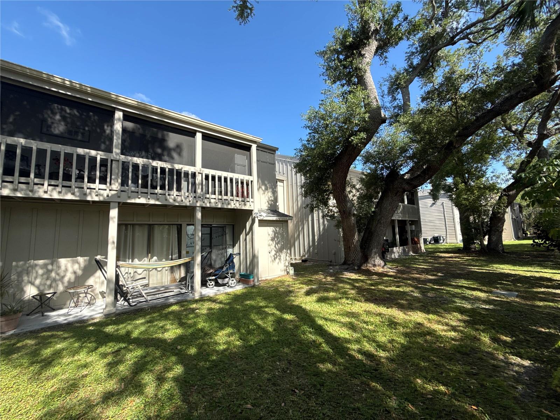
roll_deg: +2.1
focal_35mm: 14
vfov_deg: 85.7
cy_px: 210
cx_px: 280
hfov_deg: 102.1
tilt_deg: +6.5
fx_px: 226
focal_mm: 2.22
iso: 50
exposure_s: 1/809
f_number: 2.2
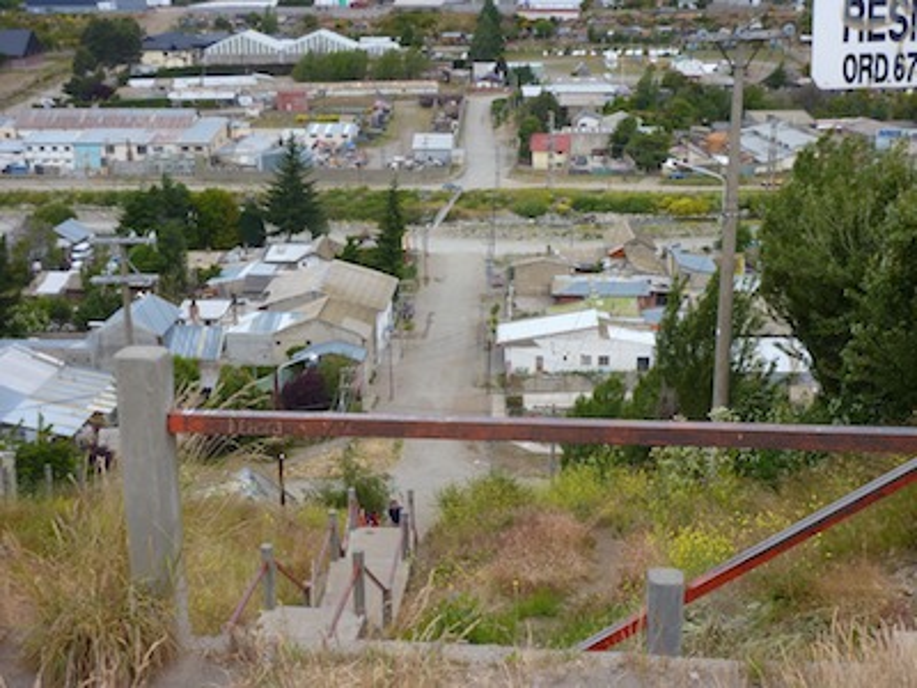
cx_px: 458
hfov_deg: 39.7
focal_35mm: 48
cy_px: 344
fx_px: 1272
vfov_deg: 30.3
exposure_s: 1/250
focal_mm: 7.9
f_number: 4
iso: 80
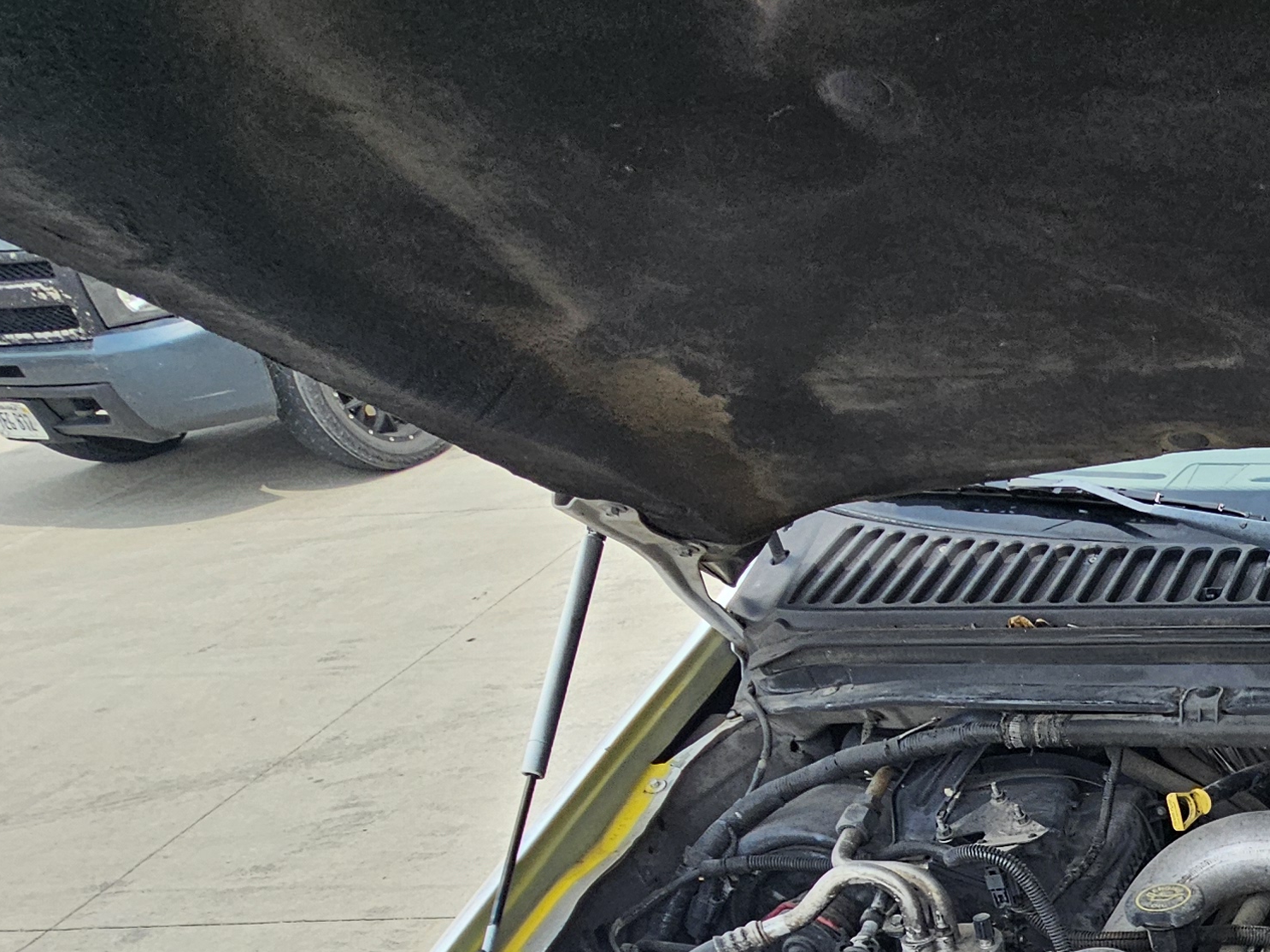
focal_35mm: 35
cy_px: 1005
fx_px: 1284
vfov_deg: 35.7
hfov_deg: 40.1
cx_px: 1465
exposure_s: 1/805
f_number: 2.2
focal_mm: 2.2
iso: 50
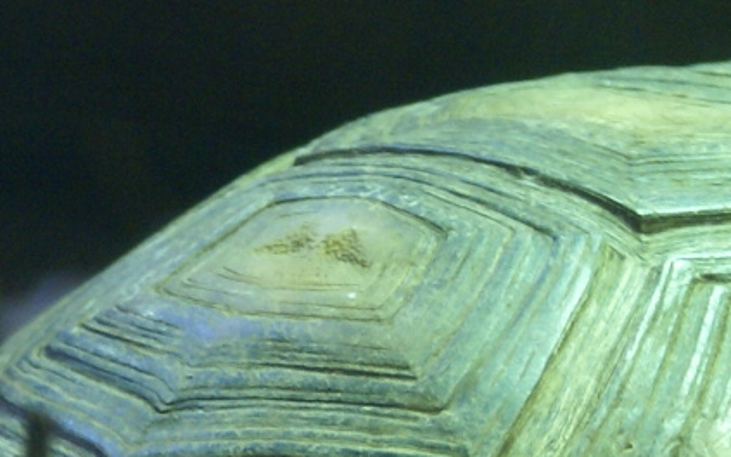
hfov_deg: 4.3
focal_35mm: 486
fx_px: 9678
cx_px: 567
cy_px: 514
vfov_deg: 2.7
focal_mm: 70
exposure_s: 1/60
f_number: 5.6
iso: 400
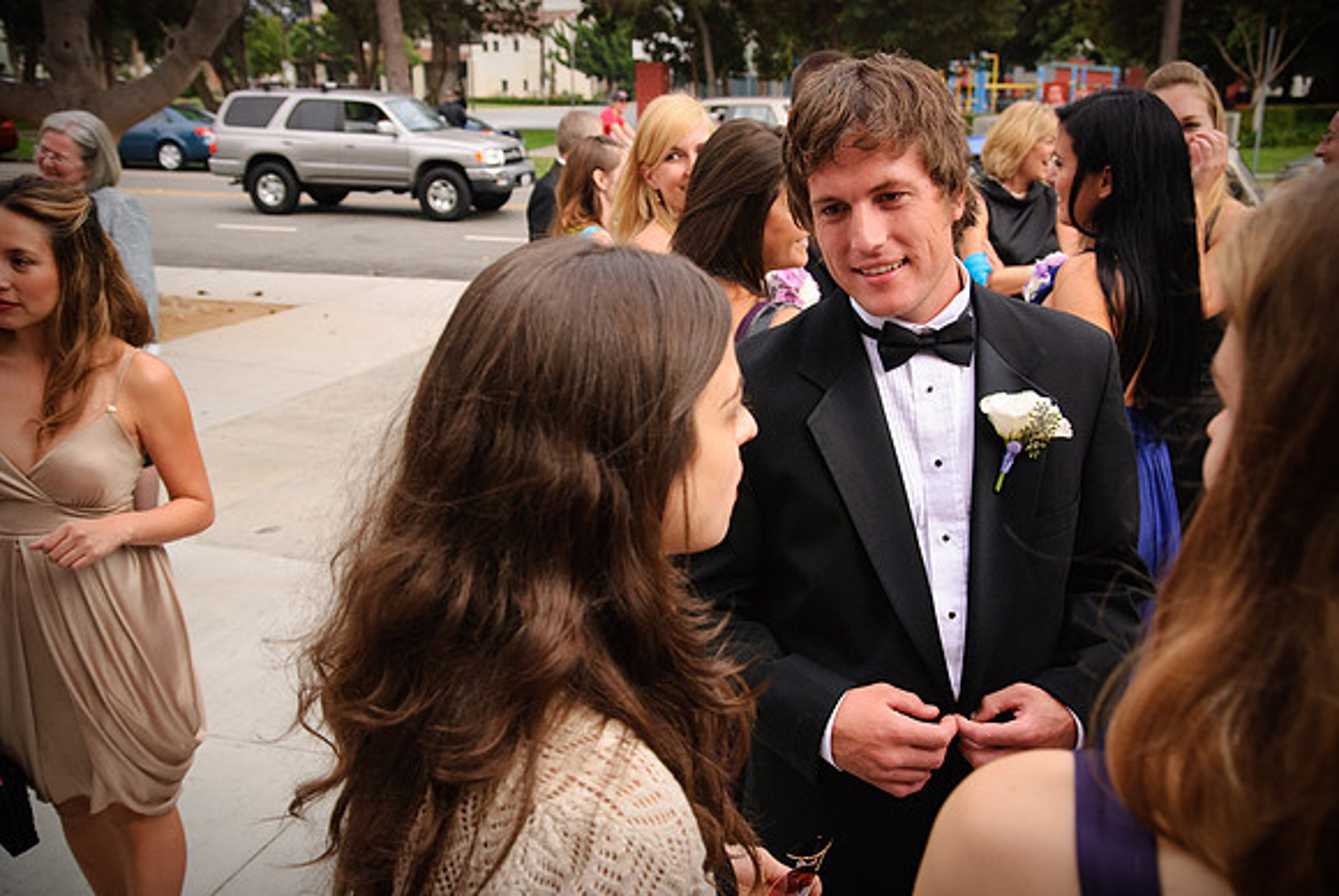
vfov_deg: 37.0
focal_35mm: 36
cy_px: 448
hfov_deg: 53.1
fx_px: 1340
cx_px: 670
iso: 500
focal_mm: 24
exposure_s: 1/800
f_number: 4.5
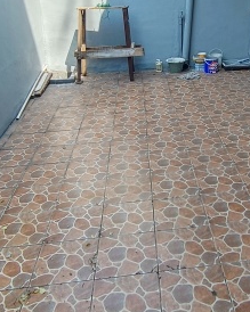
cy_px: 107
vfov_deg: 44.2
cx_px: 187
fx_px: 379
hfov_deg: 35.7
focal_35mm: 41
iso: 58
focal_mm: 1.65
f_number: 2.2
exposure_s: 1/100
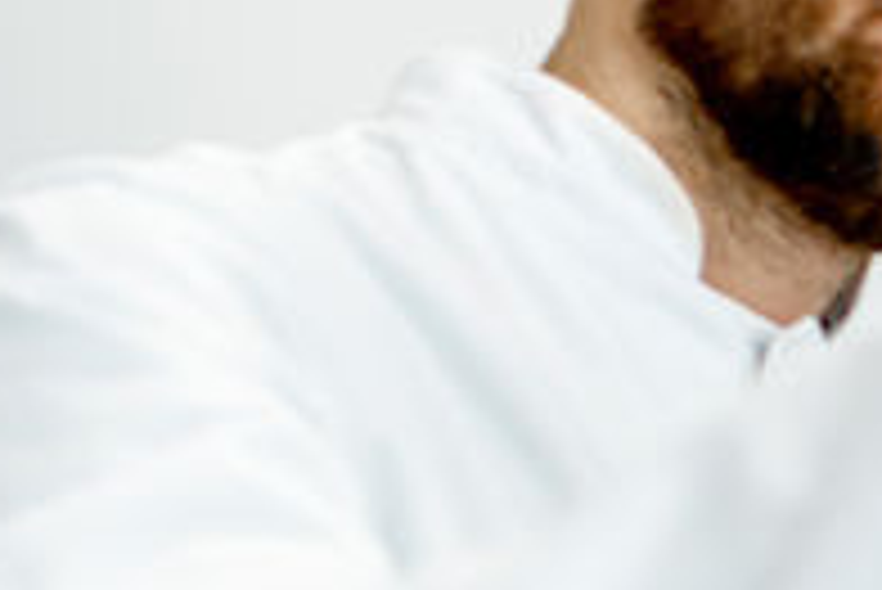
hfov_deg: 12.3
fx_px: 3702
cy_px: 651
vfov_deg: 9.0
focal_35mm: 151
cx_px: 1627
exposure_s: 1/200
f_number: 2.2
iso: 250
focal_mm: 35
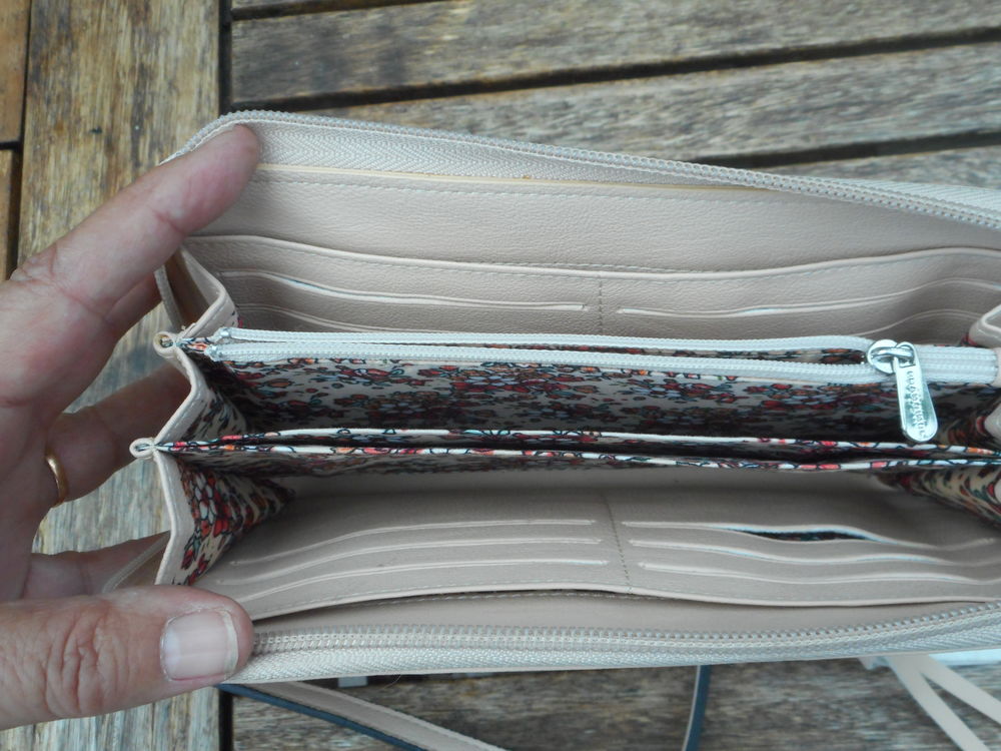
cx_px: 500
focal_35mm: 34
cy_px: 376
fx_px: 983
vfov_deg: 41.8
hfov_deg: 54.0
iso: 280
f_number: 4.2
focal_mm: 6
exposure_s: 1/250
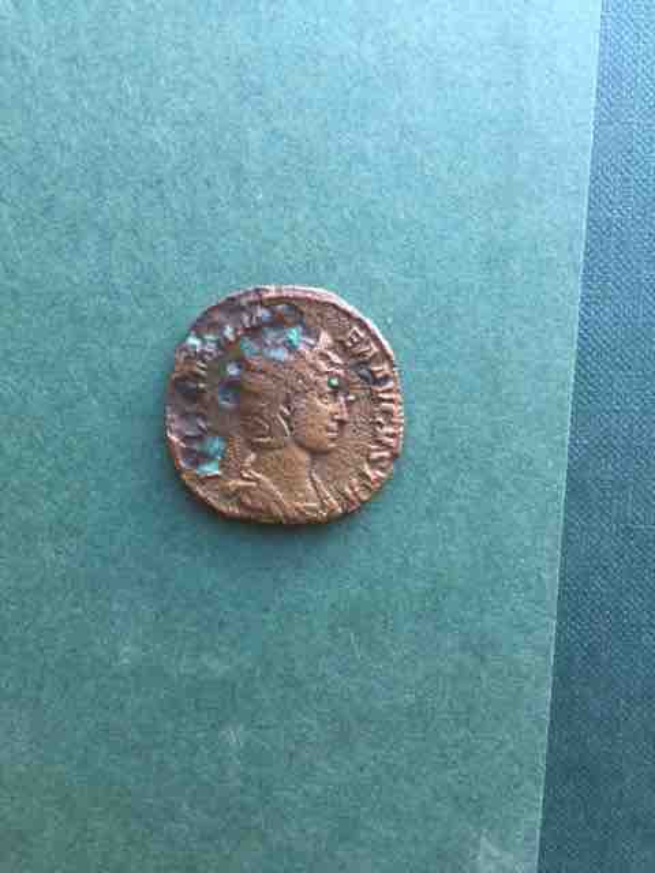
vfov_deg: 61.7
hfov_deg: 48.2
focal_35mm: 29
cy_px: 436
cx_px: 328
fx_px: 732
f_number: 2.2
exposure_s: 1/33
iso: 50
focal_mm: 4.15
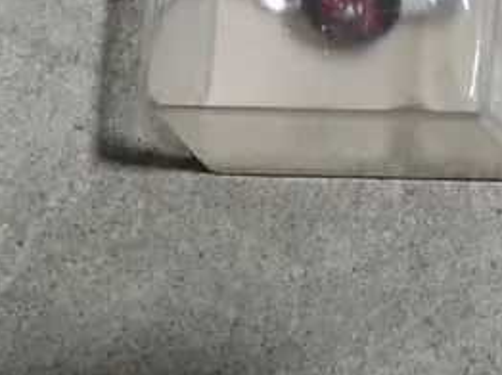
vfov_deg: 8.0
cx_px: 935
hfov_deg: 10.3
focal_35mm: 180
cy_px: -251
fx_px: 2608
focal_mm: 23
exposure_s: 1/60
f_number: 5.1
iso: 500
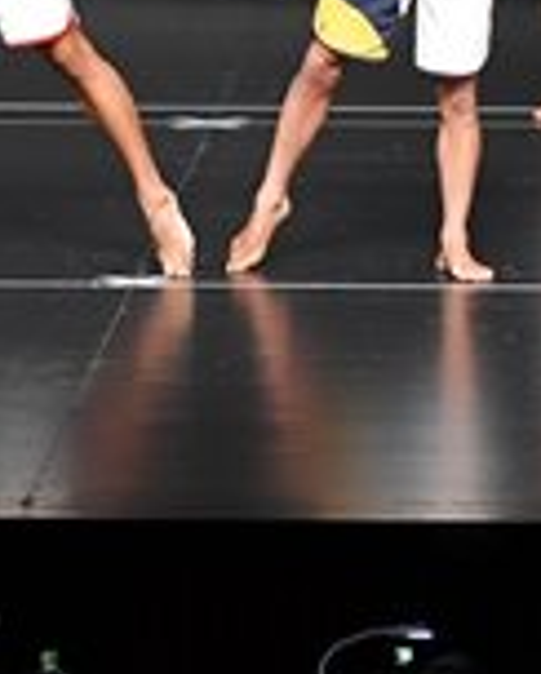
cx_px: 7
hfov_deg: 2.6
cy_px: -204
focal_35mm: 588
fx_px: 11745
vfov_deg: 3.3
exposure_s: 1/400
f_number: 5.6
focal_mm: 82
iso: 2500
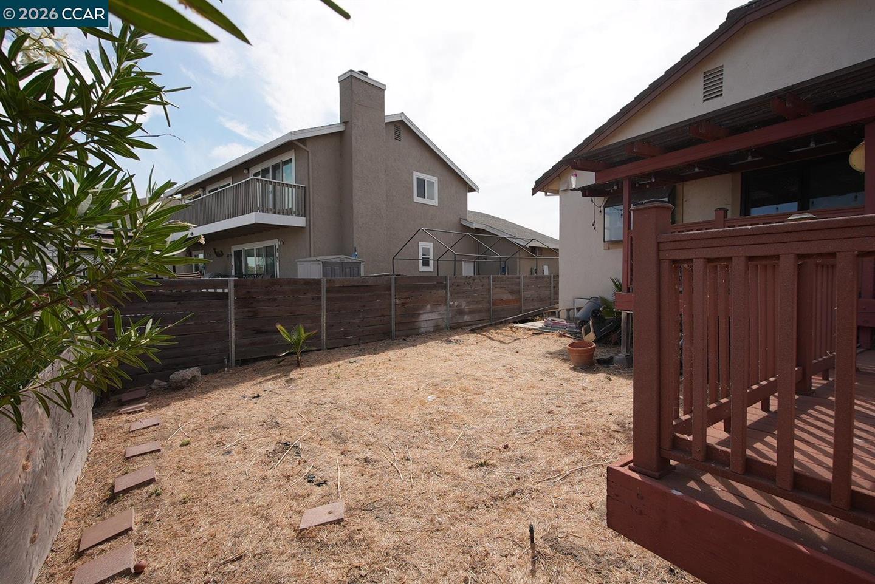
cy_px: 292
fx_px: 389
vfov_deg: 73.8
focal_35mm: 16
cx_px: 438
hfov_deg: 96.7
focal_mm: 11
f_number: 4.5
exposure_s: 1/500
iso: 80
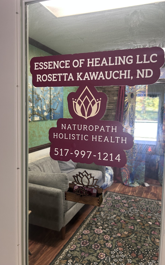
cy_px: 131
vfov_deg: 66.5
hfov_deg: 44.5
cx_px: 92
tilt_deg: -3.9
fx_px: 201
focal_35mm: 28
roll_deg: -0.7
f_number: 1.5
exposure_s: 1/60
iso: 160
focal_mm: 5.7
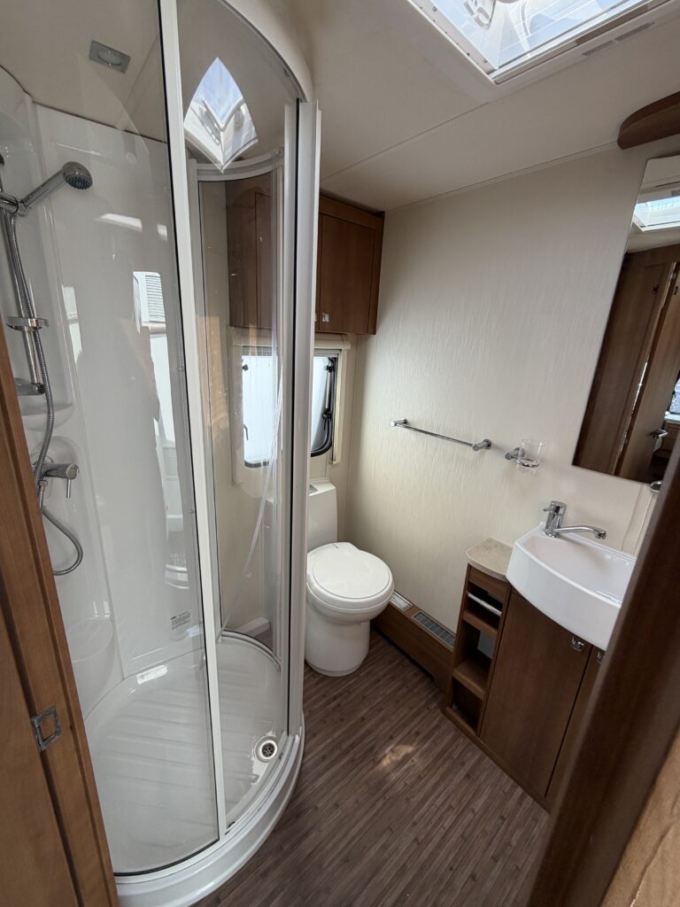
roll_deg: -4.2
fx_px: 367
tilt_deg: -16.8
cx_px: 340
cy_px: 454
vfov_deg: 102.1
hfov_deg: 85.7
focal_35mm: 14
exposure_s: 1/121
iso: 50
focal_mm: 2.22
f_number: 2.2
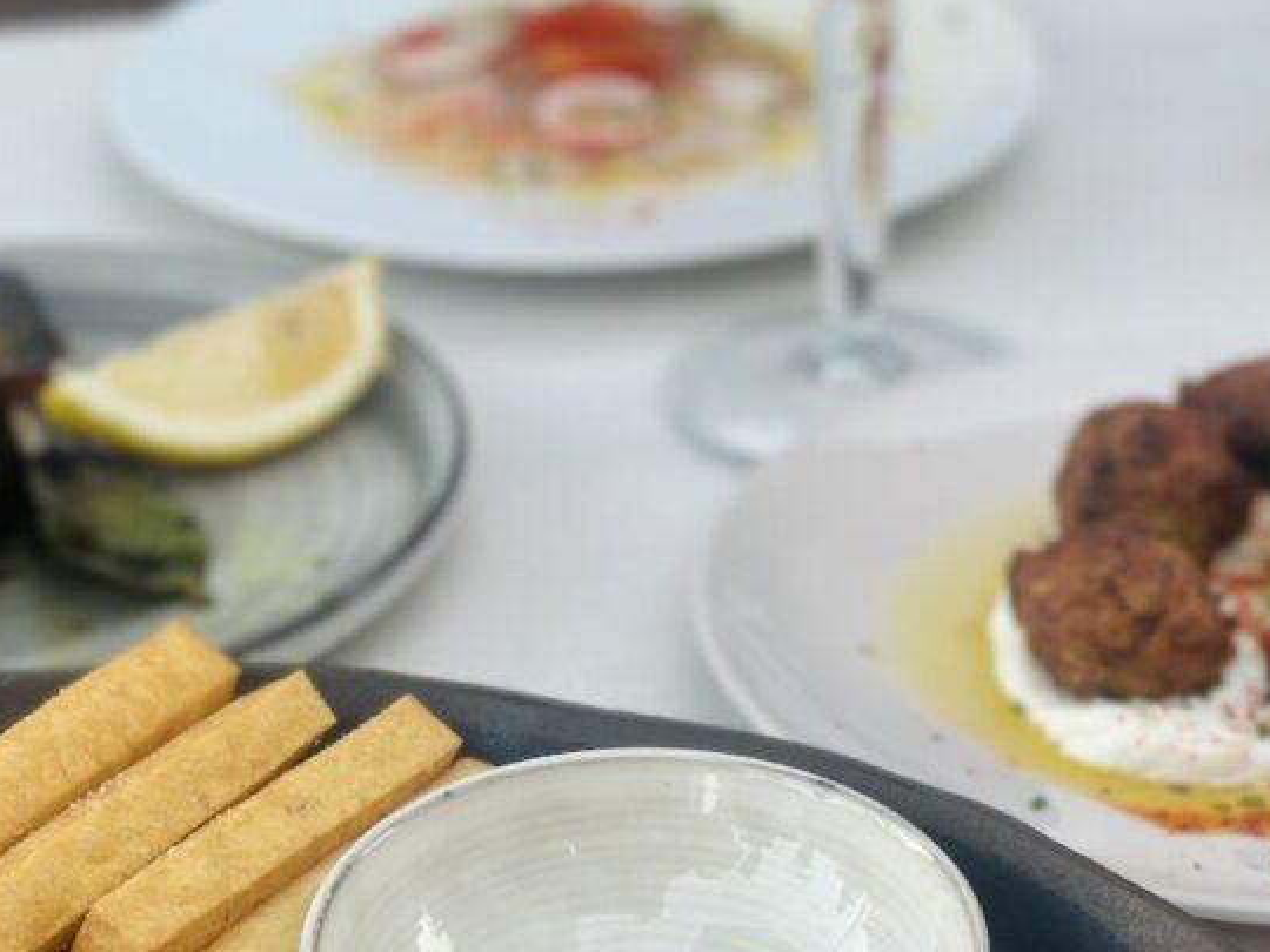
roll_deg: +0.0
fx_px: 3339
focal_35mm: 91
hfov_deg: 21.5
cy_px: 632
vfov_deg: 16.2
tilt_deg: -29.8
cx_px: 731
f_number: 1.78
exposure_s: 1/164
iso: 64
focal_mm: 6.86
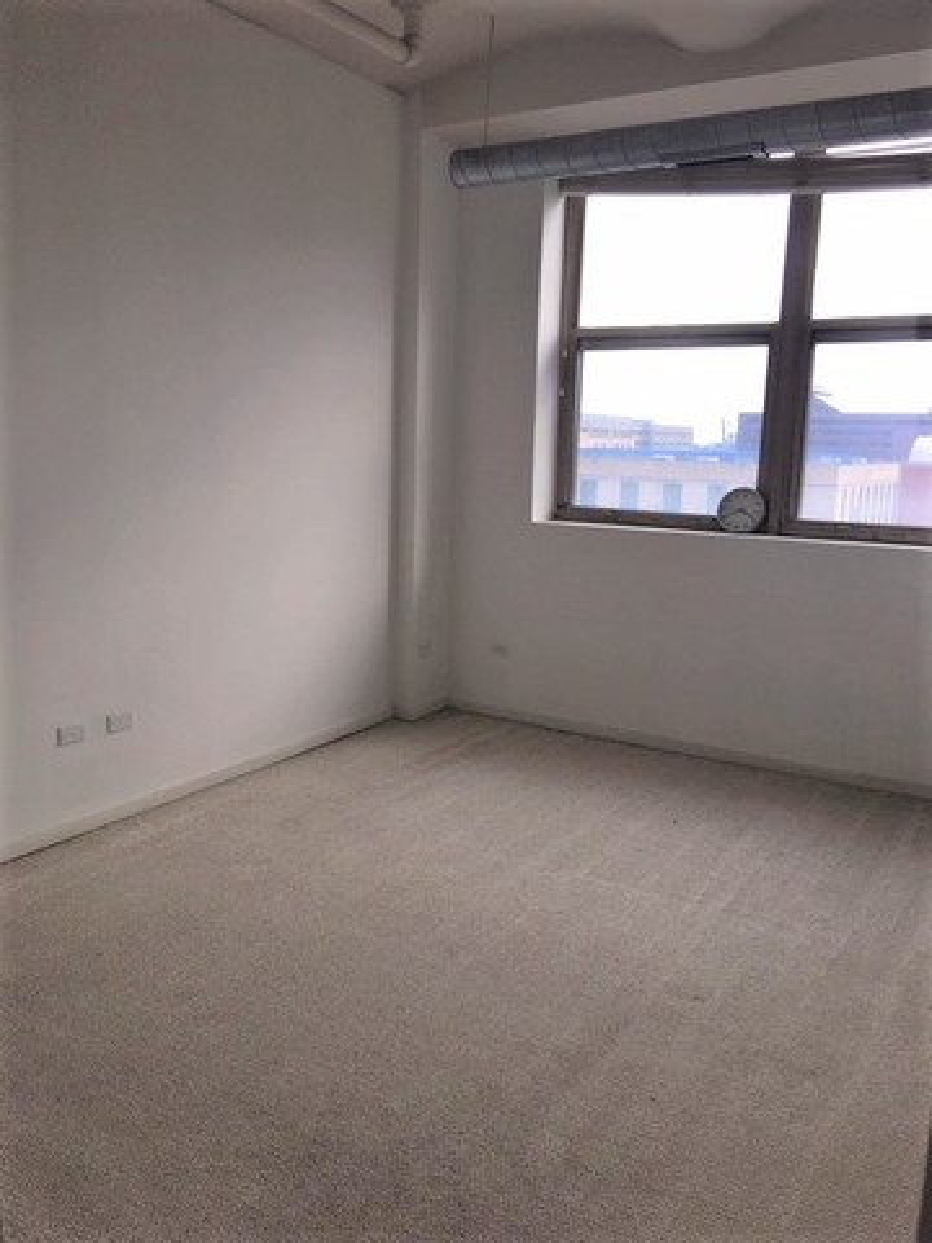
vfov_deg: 61.7
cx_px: 466
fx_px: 1041
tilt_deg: -8.5
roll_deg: -1.4
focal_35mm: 29
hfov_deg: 48.2
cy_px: 622
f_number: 2.2
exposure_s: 1/40
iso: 32
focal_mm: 4.15
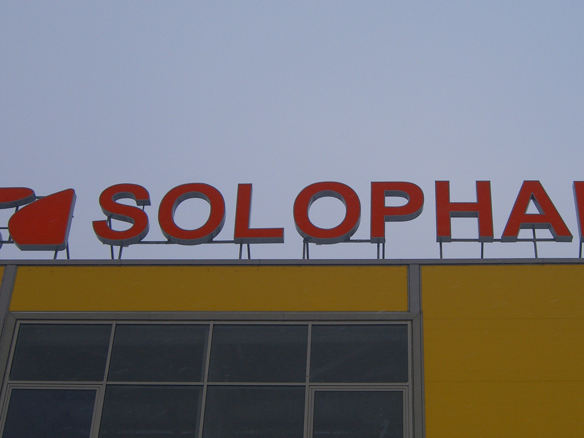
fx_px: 1164
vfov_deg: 21.3
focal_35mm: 69
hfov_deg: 28.1
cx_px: 343
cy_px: 206
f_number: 3.1
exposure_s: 1/250
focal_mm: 9.5
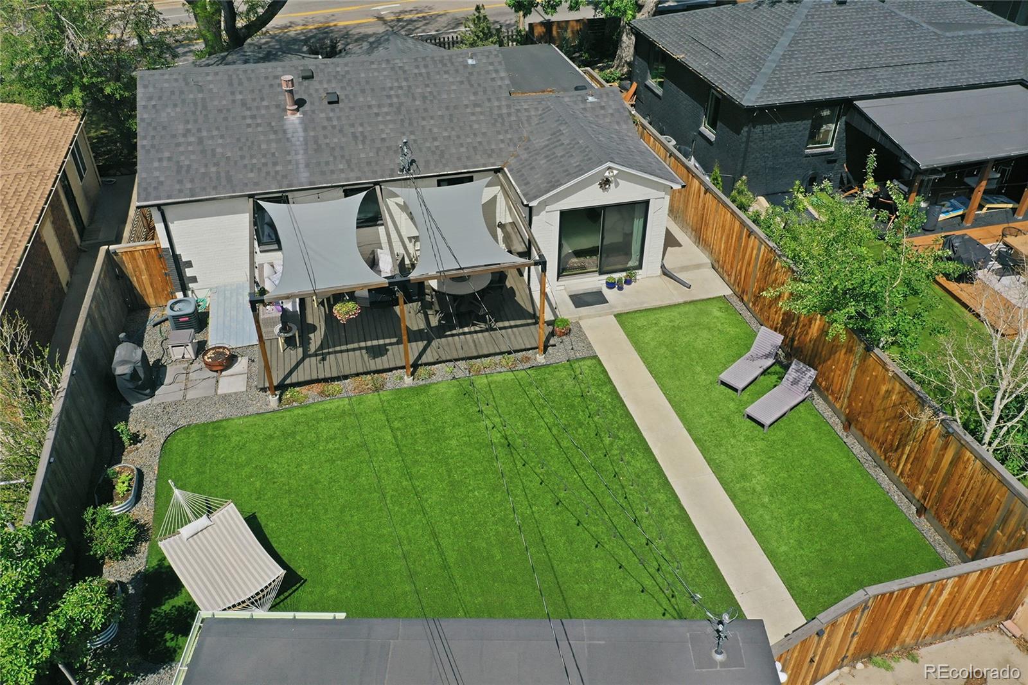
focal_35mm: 28
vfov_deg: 46.4
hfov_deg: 65.5
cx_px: 514
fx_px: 799
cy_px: 342
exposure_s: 1/800
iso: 100
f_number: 7.1
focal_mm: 10.3
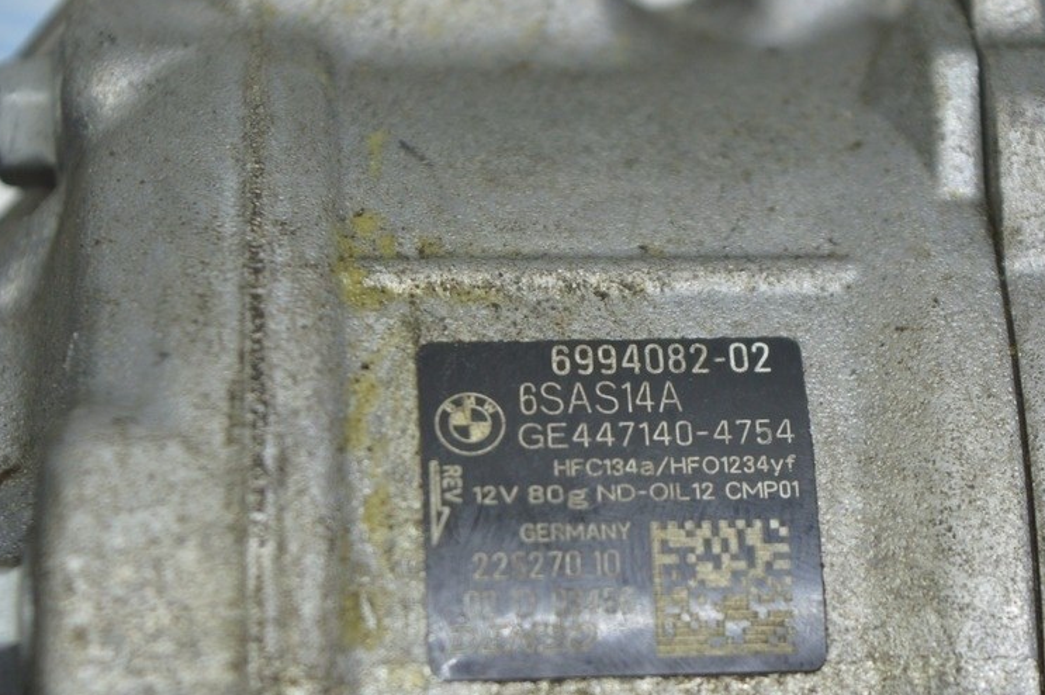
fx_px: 3297
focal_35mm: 114
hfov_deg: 18.0
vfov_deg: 12.0
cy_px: 462
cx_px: 608
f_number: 5.6
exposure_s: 1/40
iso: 400
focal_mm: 55
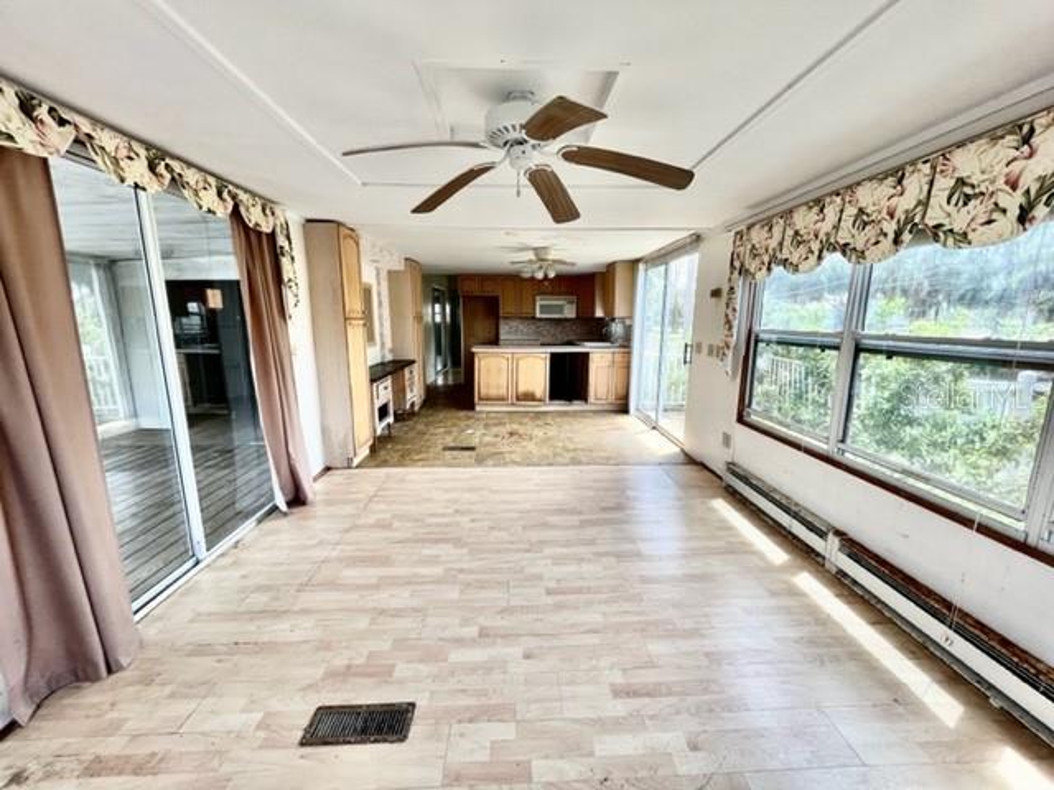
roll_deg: -0.4
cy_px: 395
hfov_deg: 106.2
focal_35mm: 13
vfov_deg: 89.9
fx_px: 396
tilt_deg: -11.3
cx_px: 527
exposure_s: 1/122
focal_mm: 1.57
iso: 32
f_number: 1.8
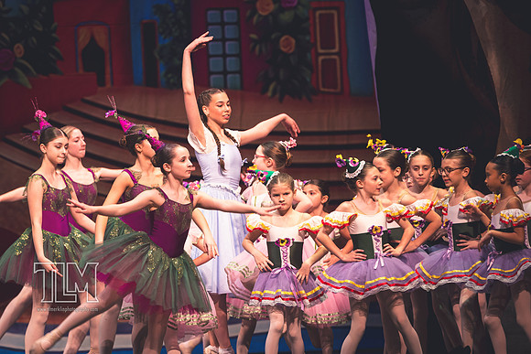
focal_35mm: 300
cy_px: 177
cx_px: 266
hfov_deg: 6.9
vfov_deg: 4.6
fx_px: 4428
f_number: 2.8
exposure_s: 1/250
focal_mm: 200
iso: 800
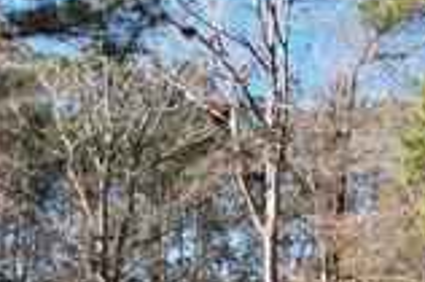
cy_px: 486
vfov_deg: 9.2
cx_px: 293
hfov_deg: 14.3
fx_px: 1686
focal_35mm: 143
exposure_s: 1/100
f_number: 2.8
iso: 100
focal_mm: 8.38
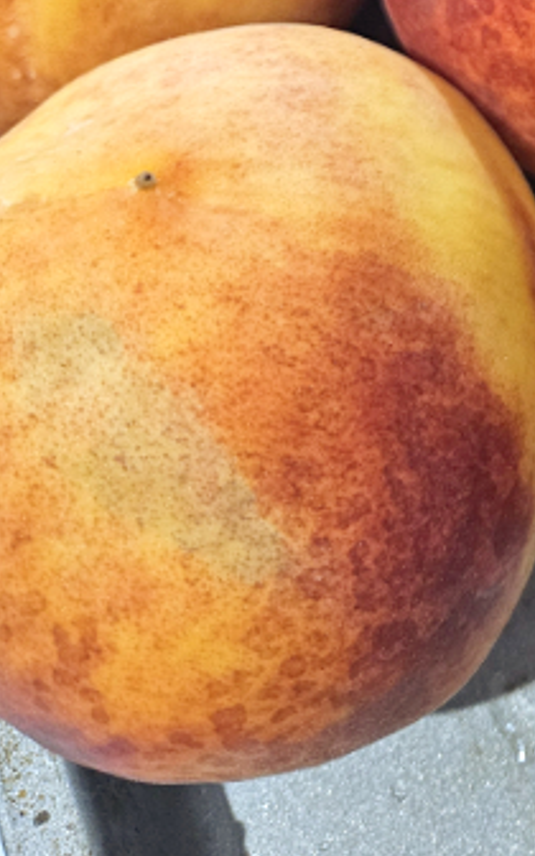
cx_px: 749
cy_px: -104
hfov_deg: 20.0
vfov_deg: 31.0
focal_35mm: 58
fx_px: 1353
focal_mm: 5.4
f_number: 1.8
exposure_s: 1/120
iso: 640
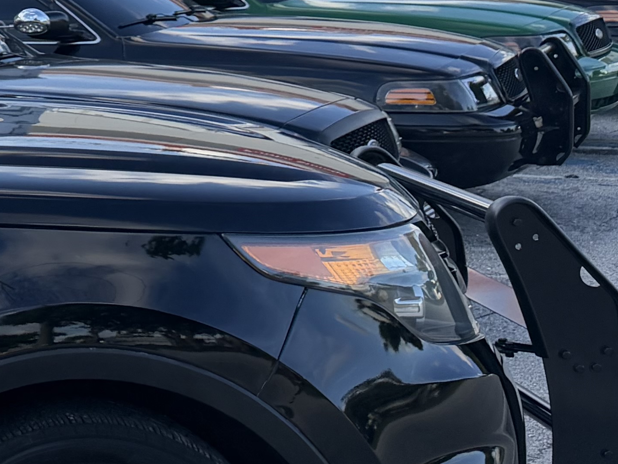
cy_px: -23
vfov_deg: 15.1
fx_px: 1714
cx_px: -492
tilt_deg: -0.8
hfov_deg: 16.9
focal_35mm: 96
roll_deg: +5.3
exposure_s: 1/2232
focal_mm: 6.76
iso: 100
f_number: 1.78
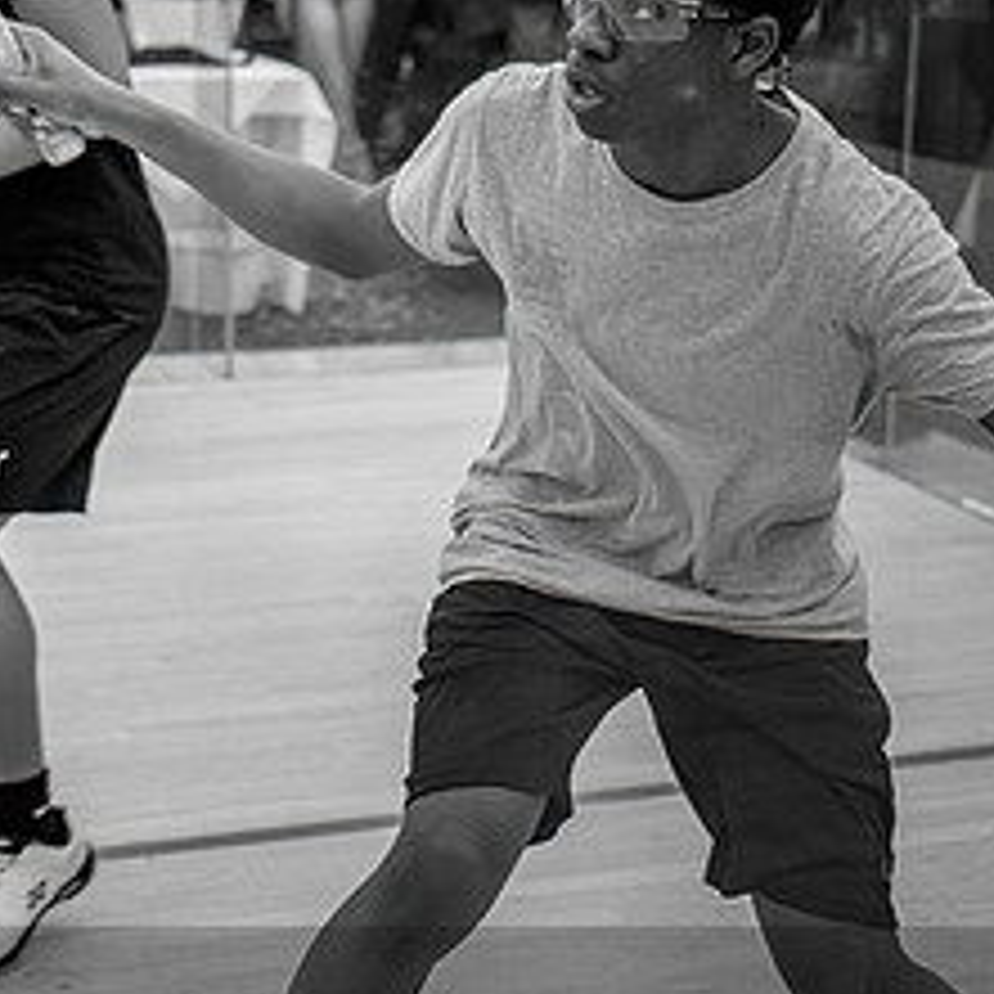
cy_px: 461
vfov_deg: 22.2
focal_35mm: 78
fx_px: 2534
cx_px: 432
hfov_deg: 22.2
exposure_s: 1/320
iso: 1600
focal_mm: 35
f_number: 2.8
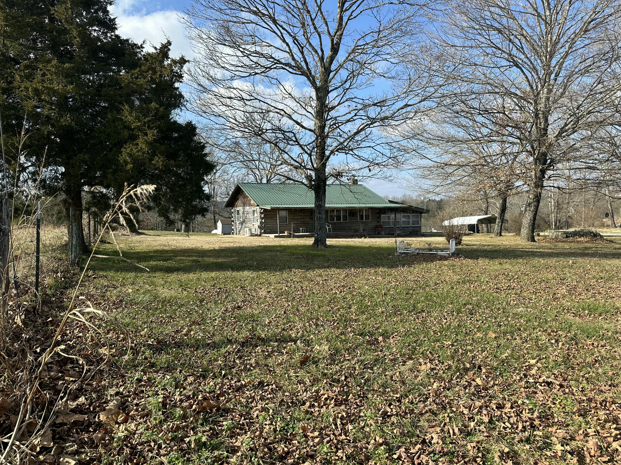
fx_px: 431
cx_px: 310
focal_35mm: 24
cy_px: 232
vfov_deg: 56.8
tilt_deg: -3.5
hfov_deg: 71.6
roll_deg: +0.2
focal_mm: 6.86
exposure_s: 1/2591
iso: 80
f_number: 1.78
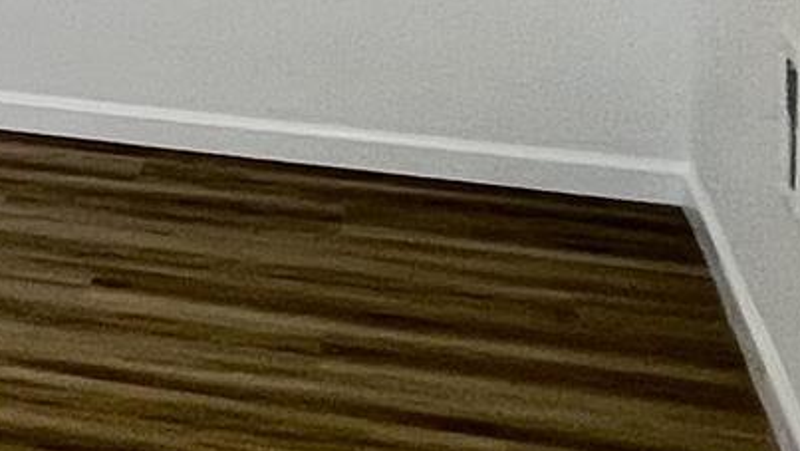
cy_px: -381
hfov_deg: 14.4
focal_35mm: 108
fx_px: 2292
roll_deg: +0.1
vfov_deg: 10.5
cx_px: -1030
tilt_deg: -2.1
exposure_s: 1/120
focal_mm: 1.57
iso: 40
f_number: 1.8
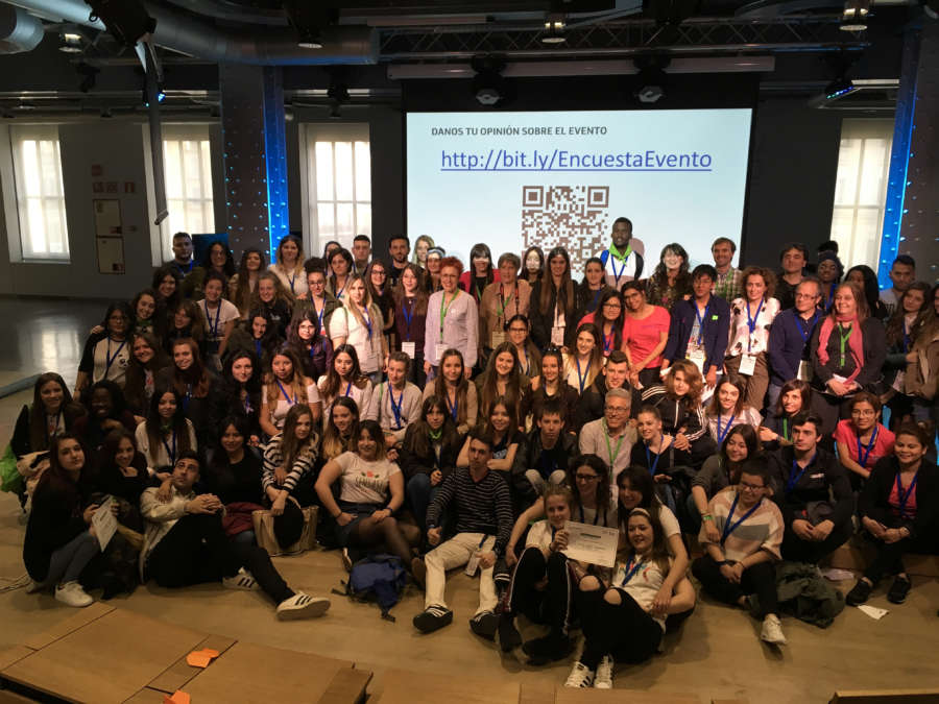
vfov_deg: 48.2
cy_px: 352
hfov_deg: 61.7
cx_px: 470
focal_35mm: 29
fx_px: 787
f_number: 2.2
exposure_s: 1/33
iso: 50
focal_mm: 4.15
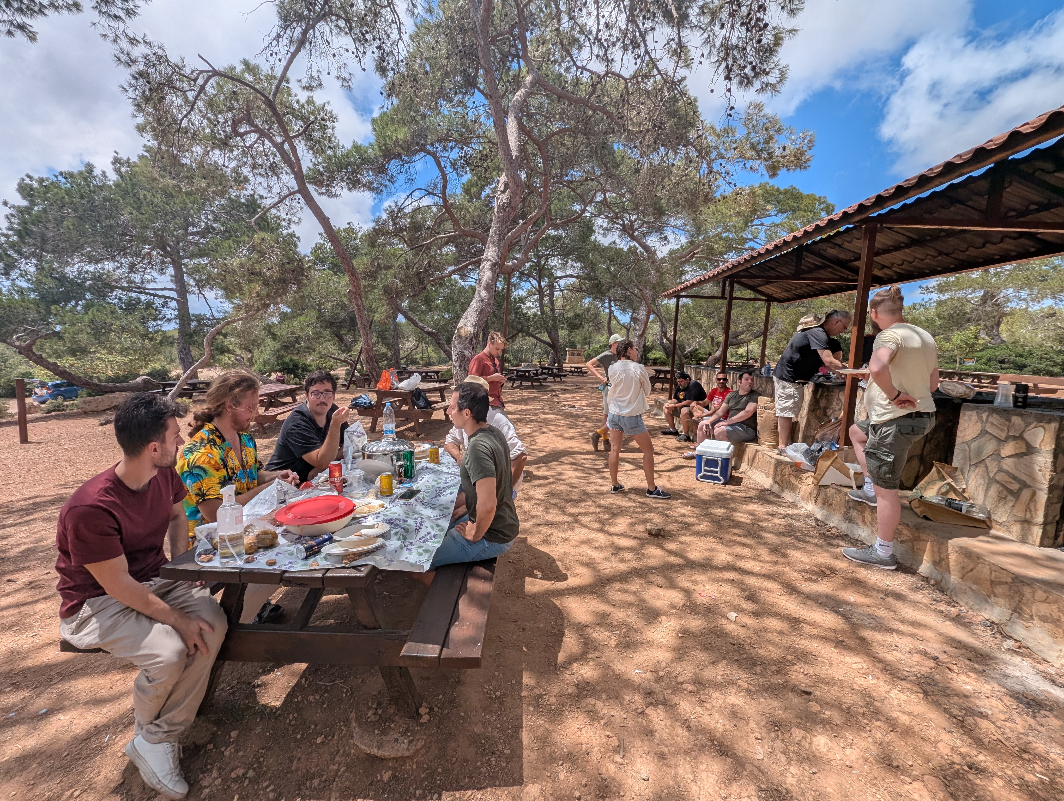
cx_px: 532
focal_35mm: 13
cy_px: 400
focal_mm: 1.95
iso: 41
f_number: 2.2
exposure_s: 1/1653
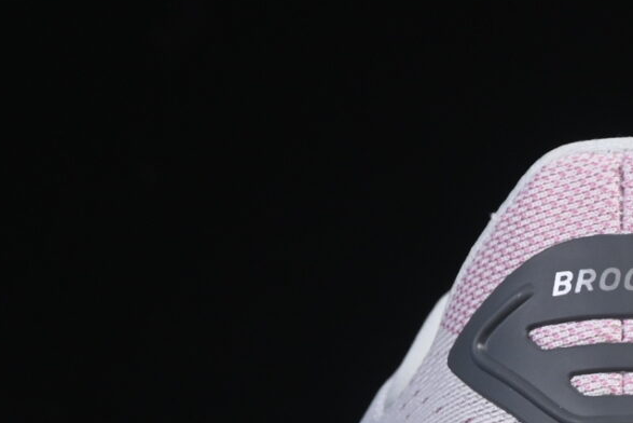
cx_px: 939
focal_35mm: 327
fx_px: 5752
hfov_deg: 6.2
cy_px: 404
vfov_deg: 4.2
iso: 160
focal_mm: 50
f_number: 8
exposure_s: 1/80
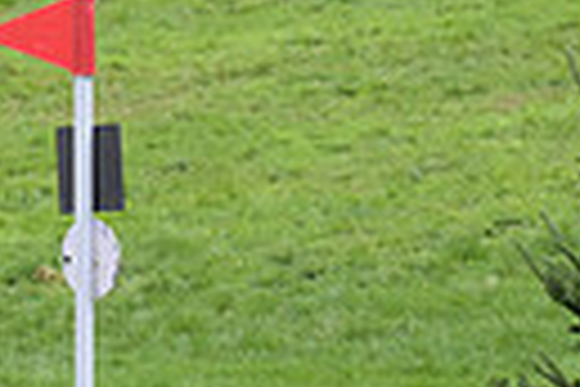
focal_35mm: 519
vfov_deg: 2.6
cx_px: -611
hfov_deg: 3.9
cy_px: 272
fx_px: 8361
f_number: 5.6
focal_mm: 115
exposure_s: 1/1250
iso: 1250
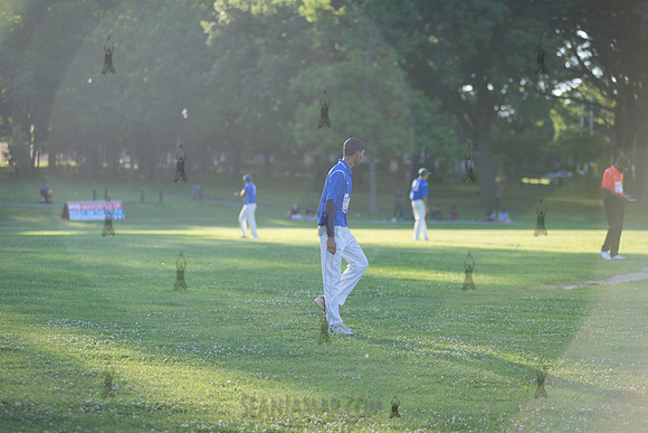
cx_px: 324
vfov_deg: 12.2
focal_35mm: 112
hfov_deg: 18.3
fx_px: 2016
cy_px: 216
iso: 400
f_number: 2.8
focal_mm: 112
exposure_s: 1/2000
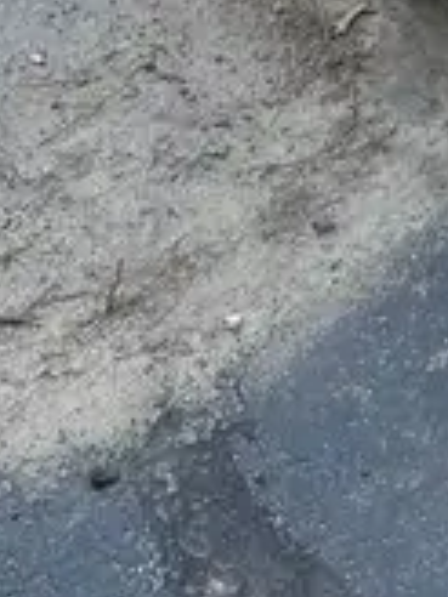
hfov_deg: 11.9
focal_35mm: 116
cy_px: -650
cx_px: 758
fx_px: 2002
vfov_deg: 13.9
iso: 50
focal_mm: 4.2
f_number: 1.6
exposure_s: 1/988
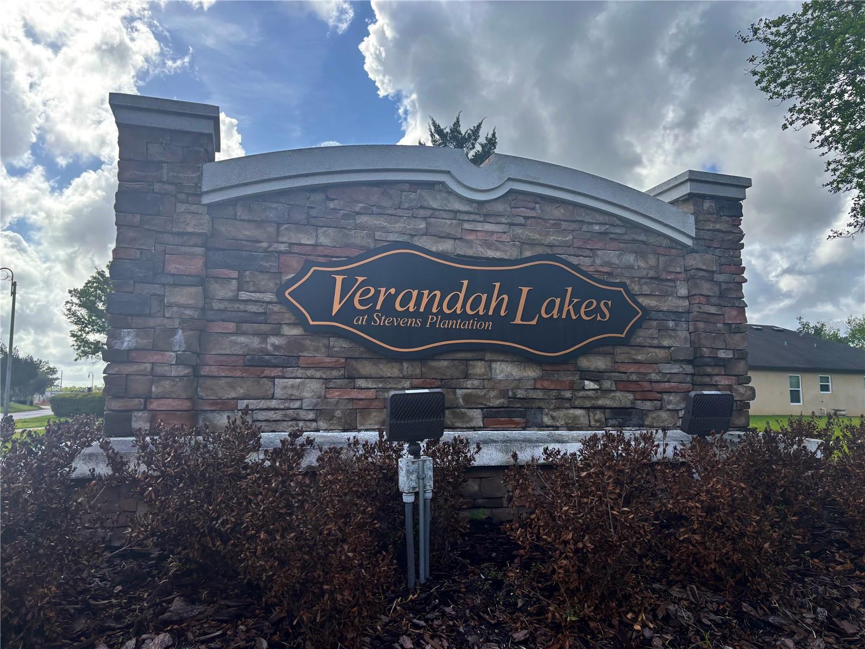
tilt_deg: +5.5
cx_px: 432
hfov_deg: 67.3
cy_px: 324
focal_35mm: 26
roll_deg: +2.6
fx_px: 650
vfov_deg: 53.1
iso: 50
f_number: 1.6
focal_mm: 5.96
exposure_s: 1/2062
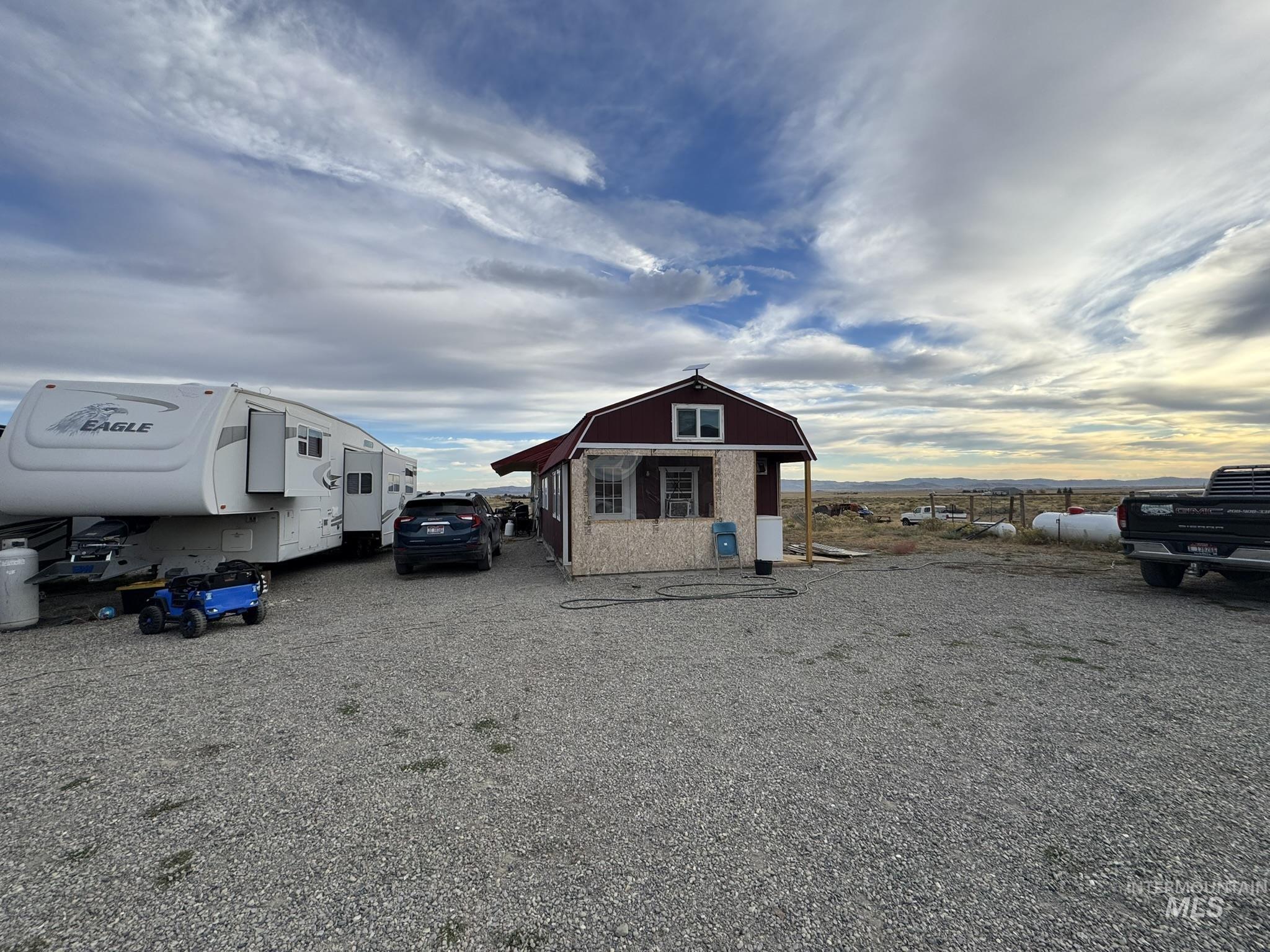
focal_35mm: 14
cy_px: 476
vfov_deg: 85.7
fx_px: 514
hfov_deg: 102.1
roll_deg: +0.3
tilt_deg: +2.3
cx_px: 635
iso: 40
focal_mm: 2.22
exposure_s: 1/727
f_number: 2.2
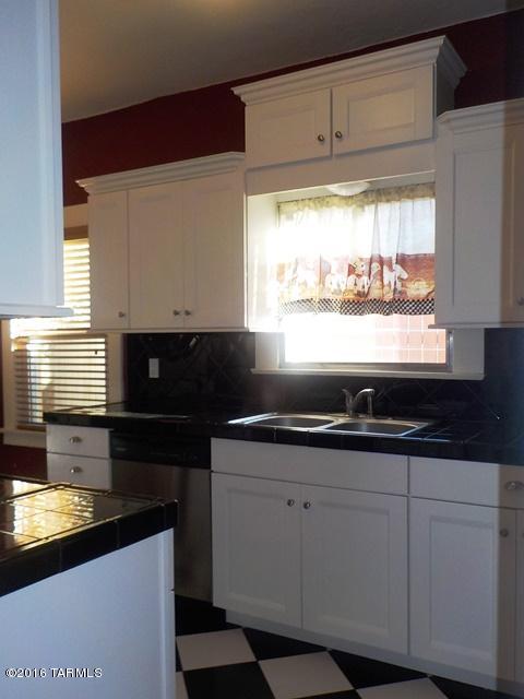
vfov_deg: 60.0
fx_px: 606
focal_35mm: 30
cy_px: 350
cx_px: 262
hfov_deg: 46.8
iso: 125
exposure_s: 1/40
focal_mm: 4.1
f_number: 3.3
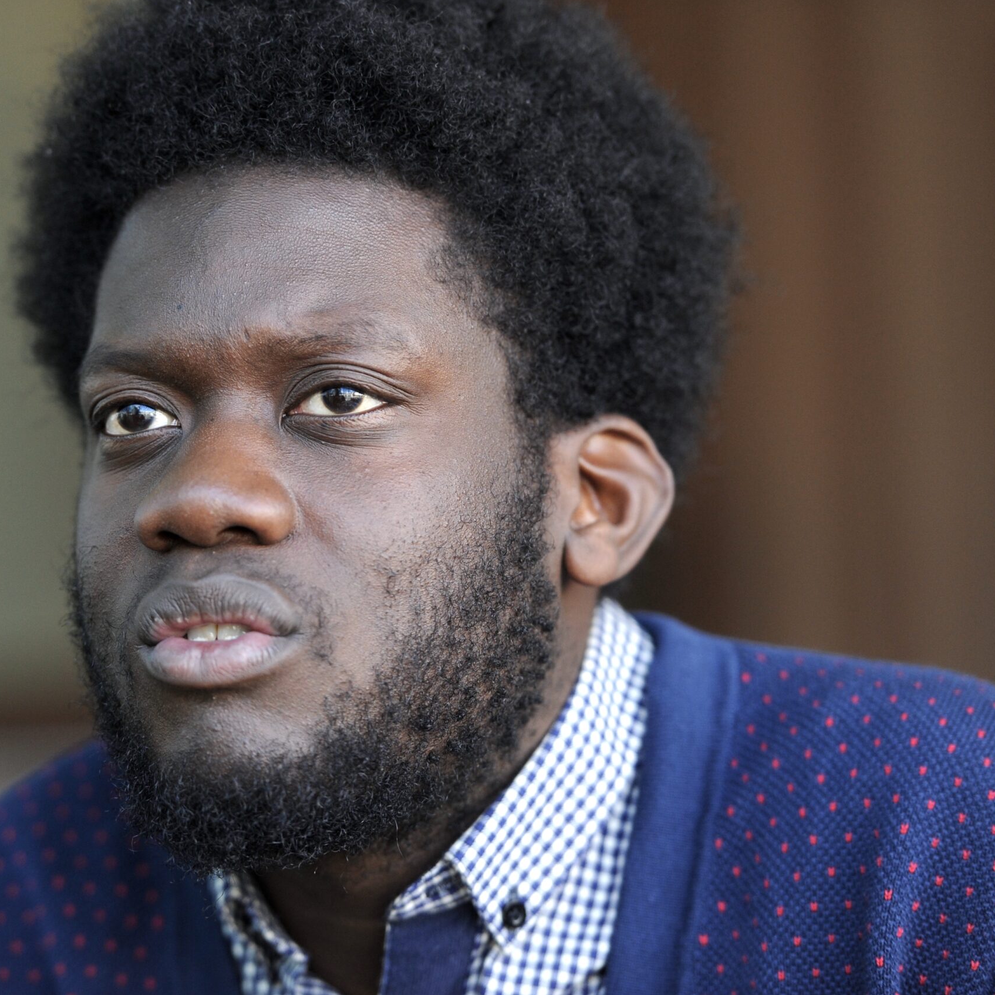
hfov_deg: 9.4
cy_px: 496
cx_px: 336
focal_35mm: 186
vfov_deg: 9.4
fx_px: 6049
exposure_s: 1/640
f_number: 2.8
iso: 1000
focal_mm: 145
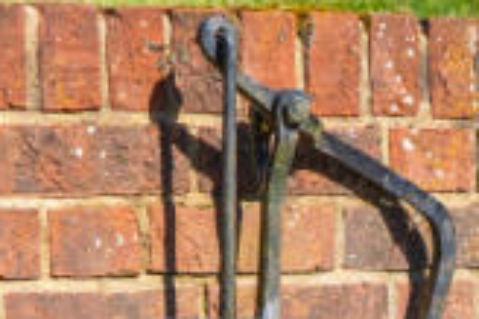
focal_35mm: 219
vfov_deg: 6.2
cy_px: 408
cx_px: 152
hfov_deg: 9.4
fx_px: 2911
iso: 200
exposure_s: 1/6400
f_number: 2.8
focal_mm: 35
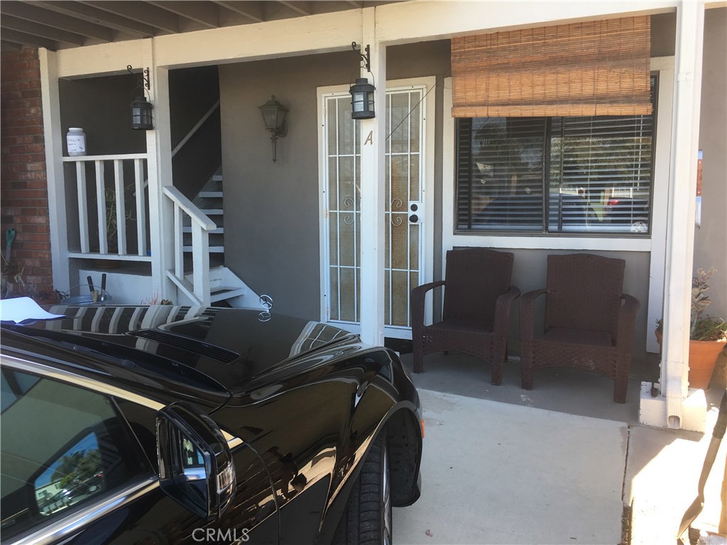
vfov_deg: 48.2
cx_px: 364
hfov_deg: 61.7
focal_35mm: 29
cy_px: 272
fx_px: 609
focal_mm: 4.15
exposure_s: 1/182
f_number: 2.2
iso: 25
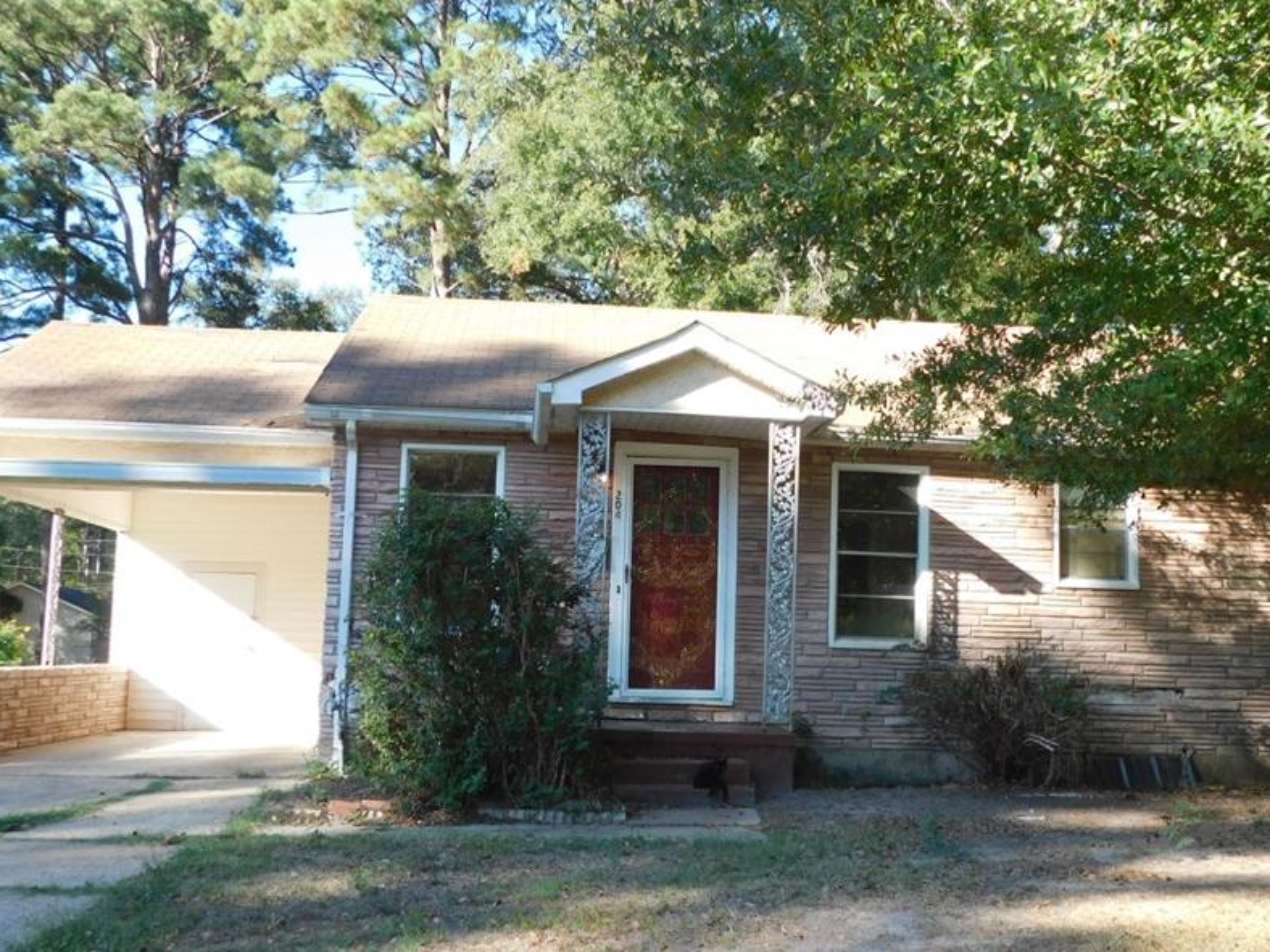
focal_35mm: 39
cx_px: 704
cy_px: 541
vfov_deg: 36.8
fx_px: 1431
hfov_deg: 47.8
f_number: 3.2
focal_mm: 5.3
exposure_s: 1/200
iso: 125
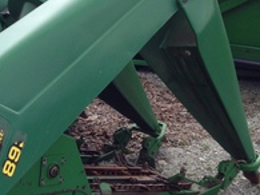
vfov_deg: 16.0
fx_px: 691
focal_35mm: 92
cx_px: -44
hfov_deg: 20.1
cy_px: 61
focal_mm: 4.13
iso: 64
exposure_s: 1/521
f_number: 2.4
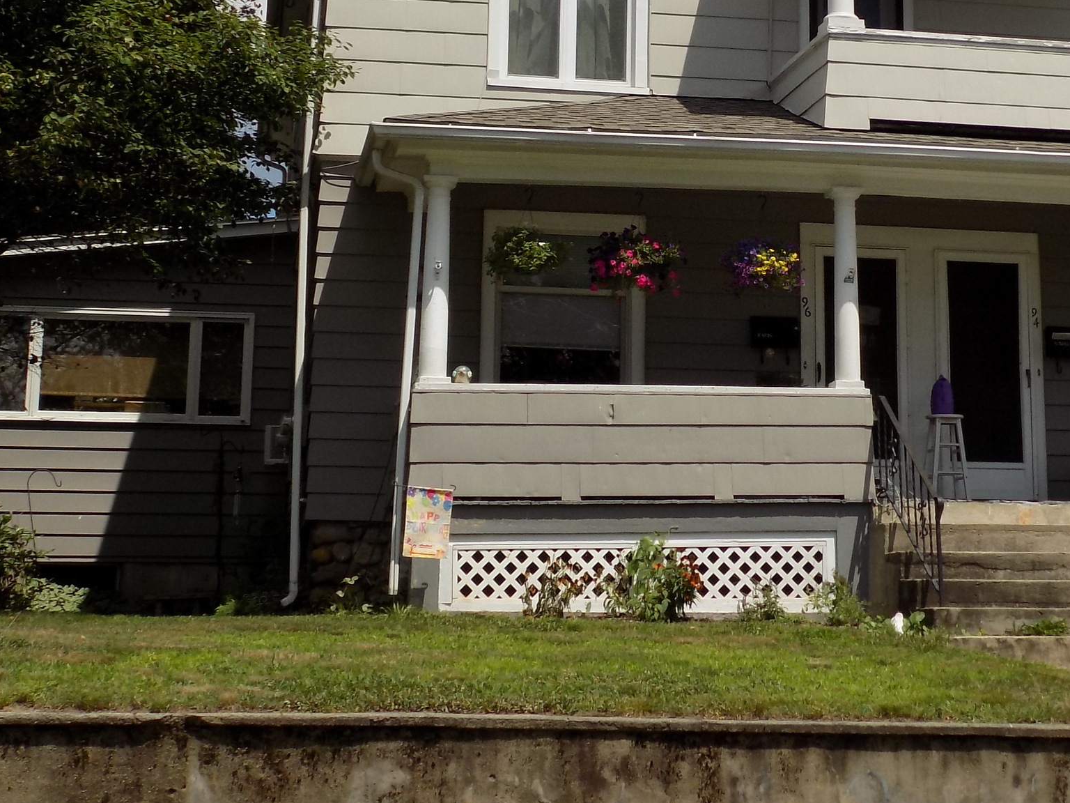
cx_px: 711
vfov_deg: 21.4
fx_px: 2102
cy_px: 166
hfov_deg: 28.4
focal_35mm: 68
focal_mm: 6.1
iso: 80
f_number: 3.4
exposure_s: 1/1250
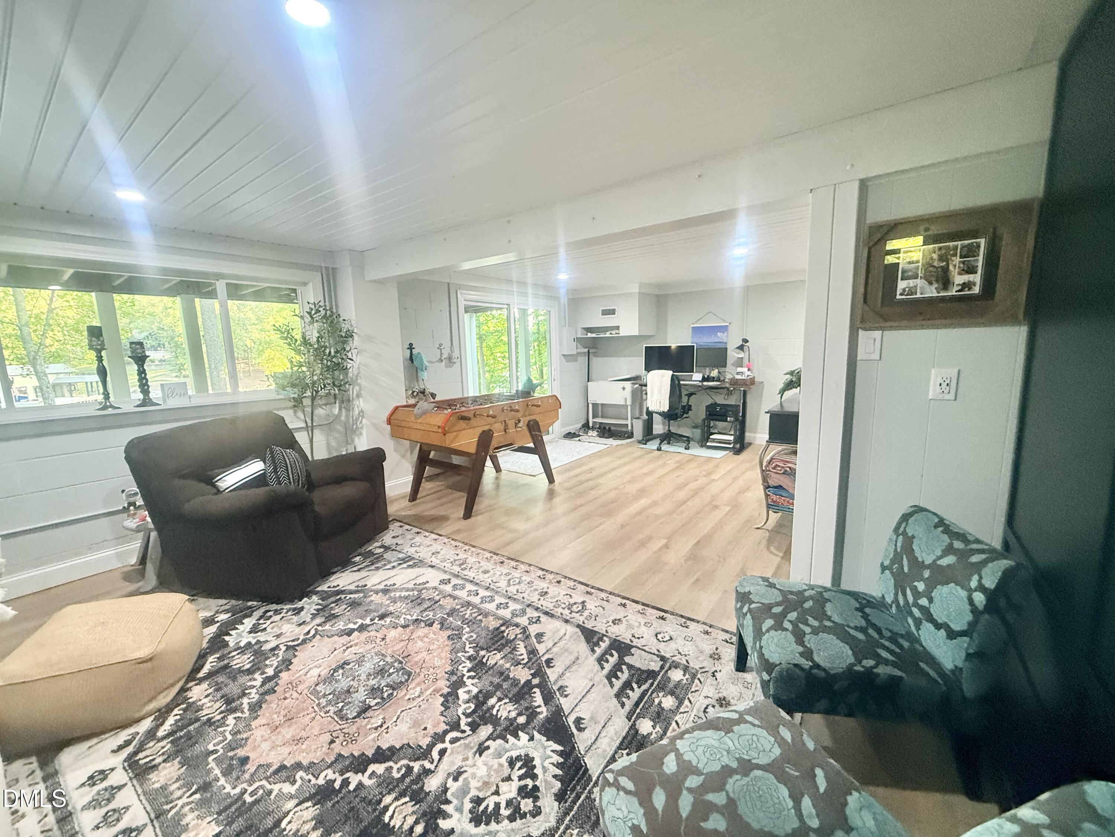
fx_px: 451
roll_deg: +1.5
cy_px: 418
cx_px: 558
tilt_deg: -9.5
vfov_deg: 85.7
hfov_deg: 102.1
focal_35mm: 14
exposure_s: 1/60
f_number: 2.2
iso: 500
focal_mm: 2.22
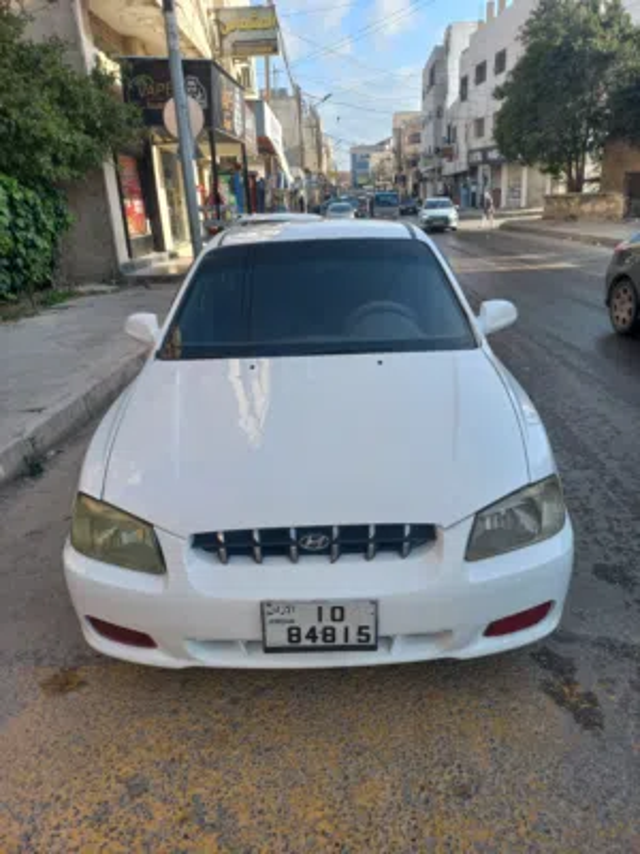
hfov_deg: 54.9
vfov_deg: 69.4
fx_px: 616
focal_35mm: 25
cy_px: 427
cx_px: 320
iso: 25
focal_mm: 4.6
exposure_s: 1/304
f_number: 1.8
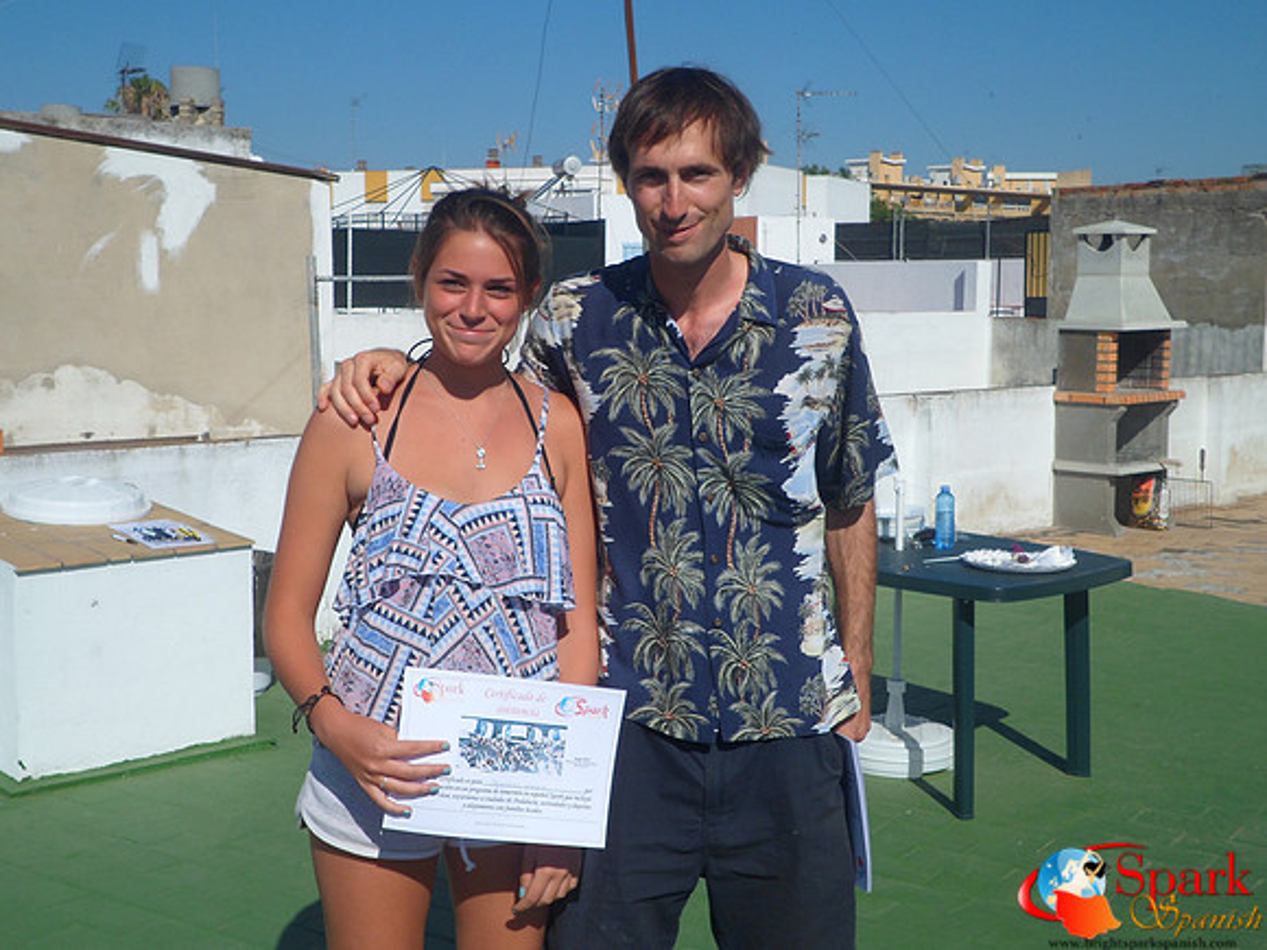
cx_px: 634
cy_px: 475
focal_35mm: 42
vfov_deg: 34.3
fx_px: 1537
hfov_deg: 44.8
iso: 80
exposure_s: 1/180
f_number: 11.9
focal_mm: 7.8
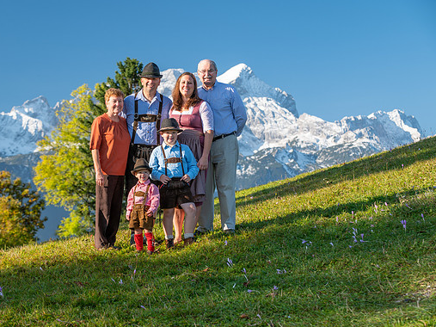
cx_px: 195
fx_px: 1108
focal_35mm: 88
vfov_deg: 16.8
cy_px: 162
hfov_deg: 22.3
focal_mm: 80
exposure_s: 1/125
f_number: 5.6
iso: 100
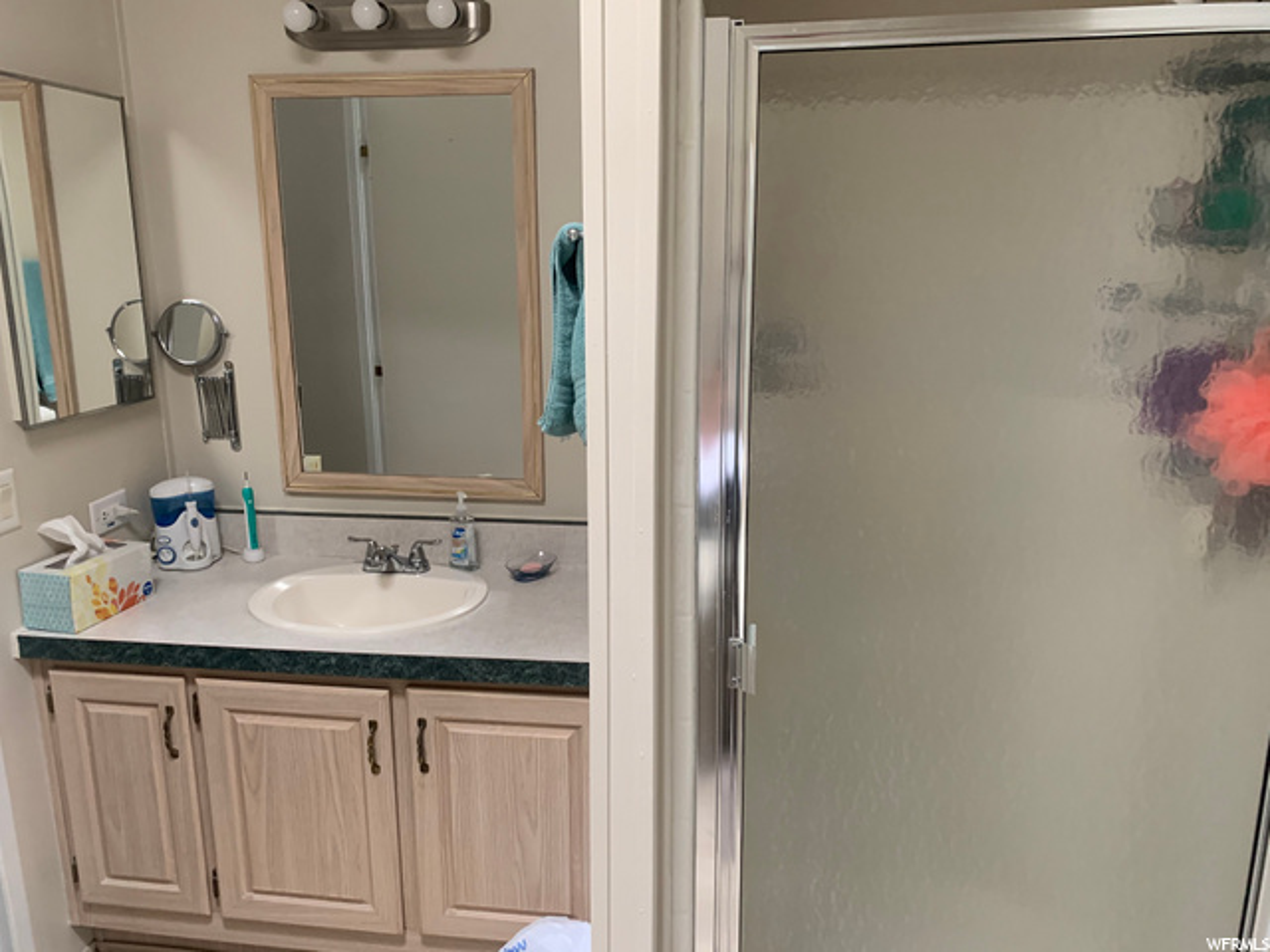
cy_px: 476
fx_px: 954
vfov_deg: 53.1
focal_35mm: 26
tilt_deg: -13.2
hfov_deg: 67.3
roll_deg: +0.2
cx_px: 635
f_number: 1.8
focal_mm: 4.25
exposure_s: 1/60
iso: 160
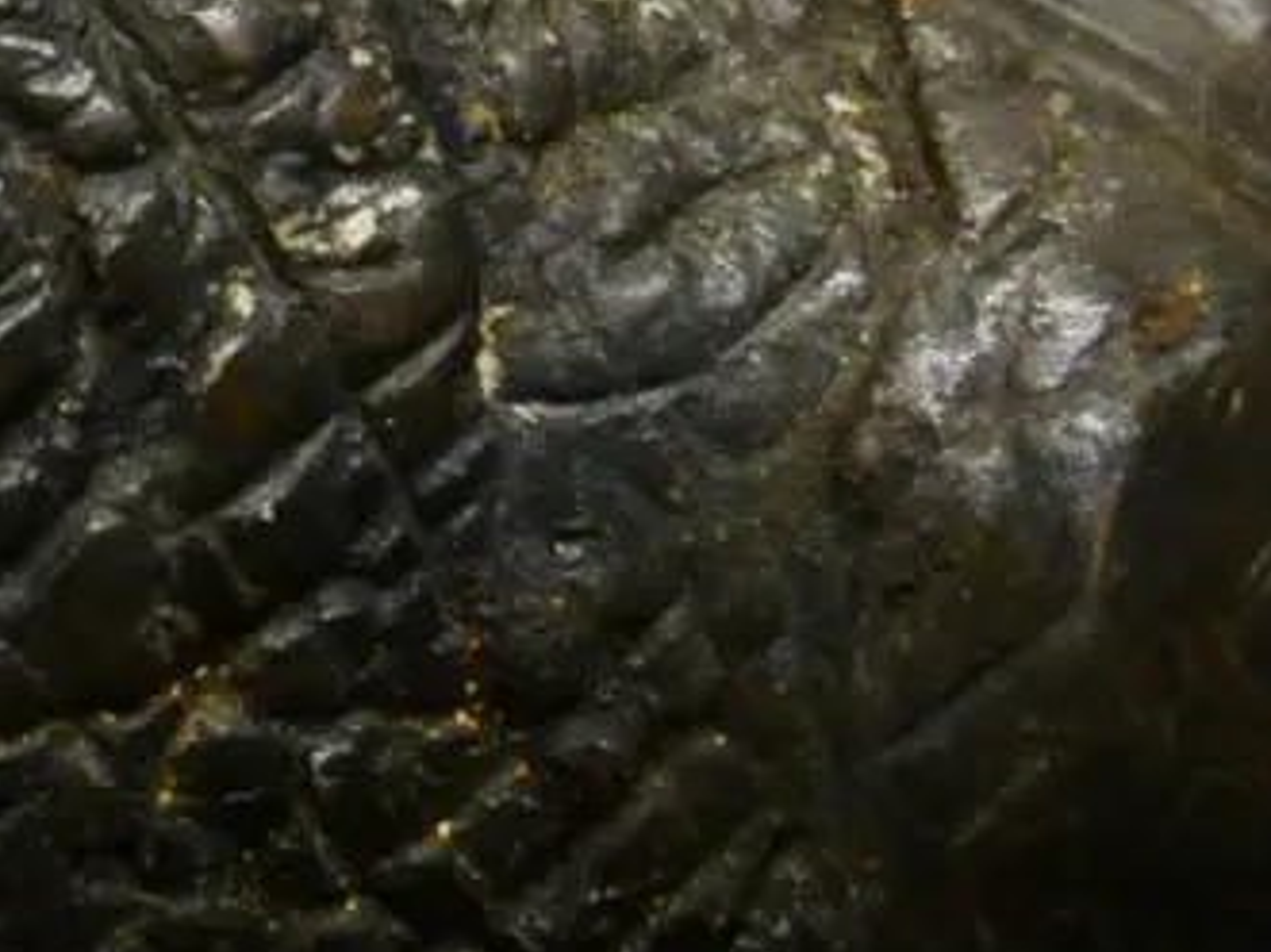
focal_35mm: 136
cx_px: -499
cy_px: -73
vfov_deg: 10.8
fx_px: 4992
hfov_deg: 13.8
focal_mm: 22
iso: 3200
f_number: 5.6
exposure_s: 1/160
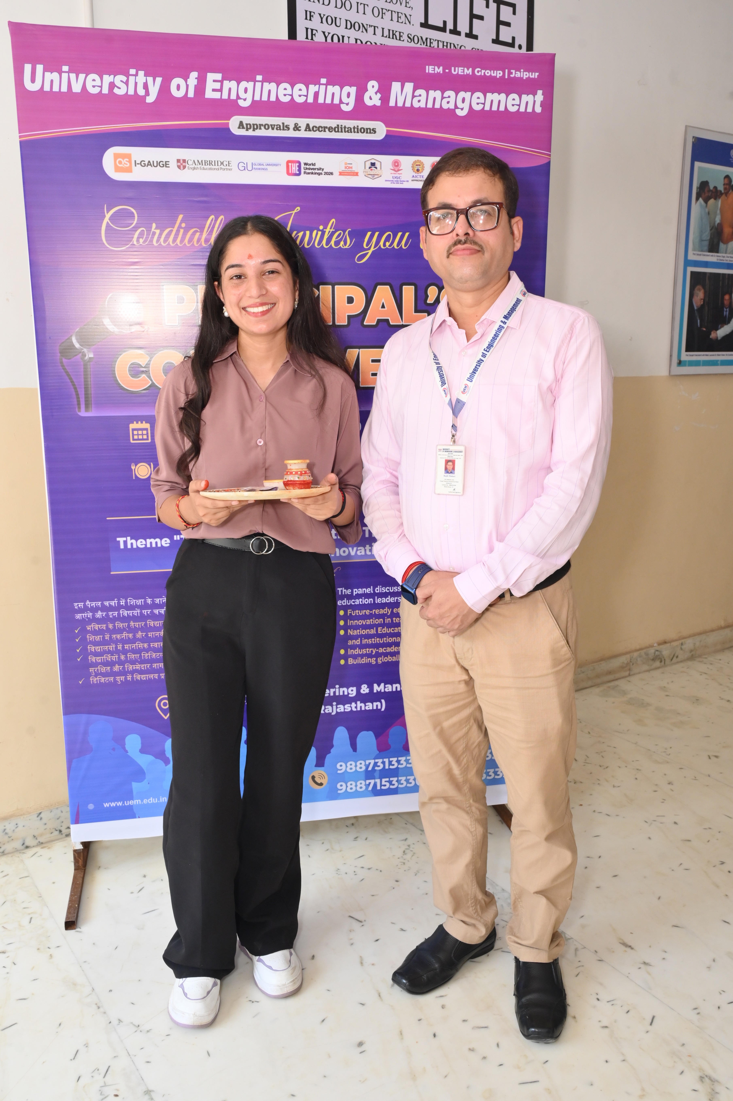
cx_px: 366
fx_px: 917
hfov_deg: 43.6
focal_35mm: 30
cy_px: 550
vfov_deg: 62.0
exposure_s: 1/160
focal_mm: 30
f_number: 9
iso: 1250
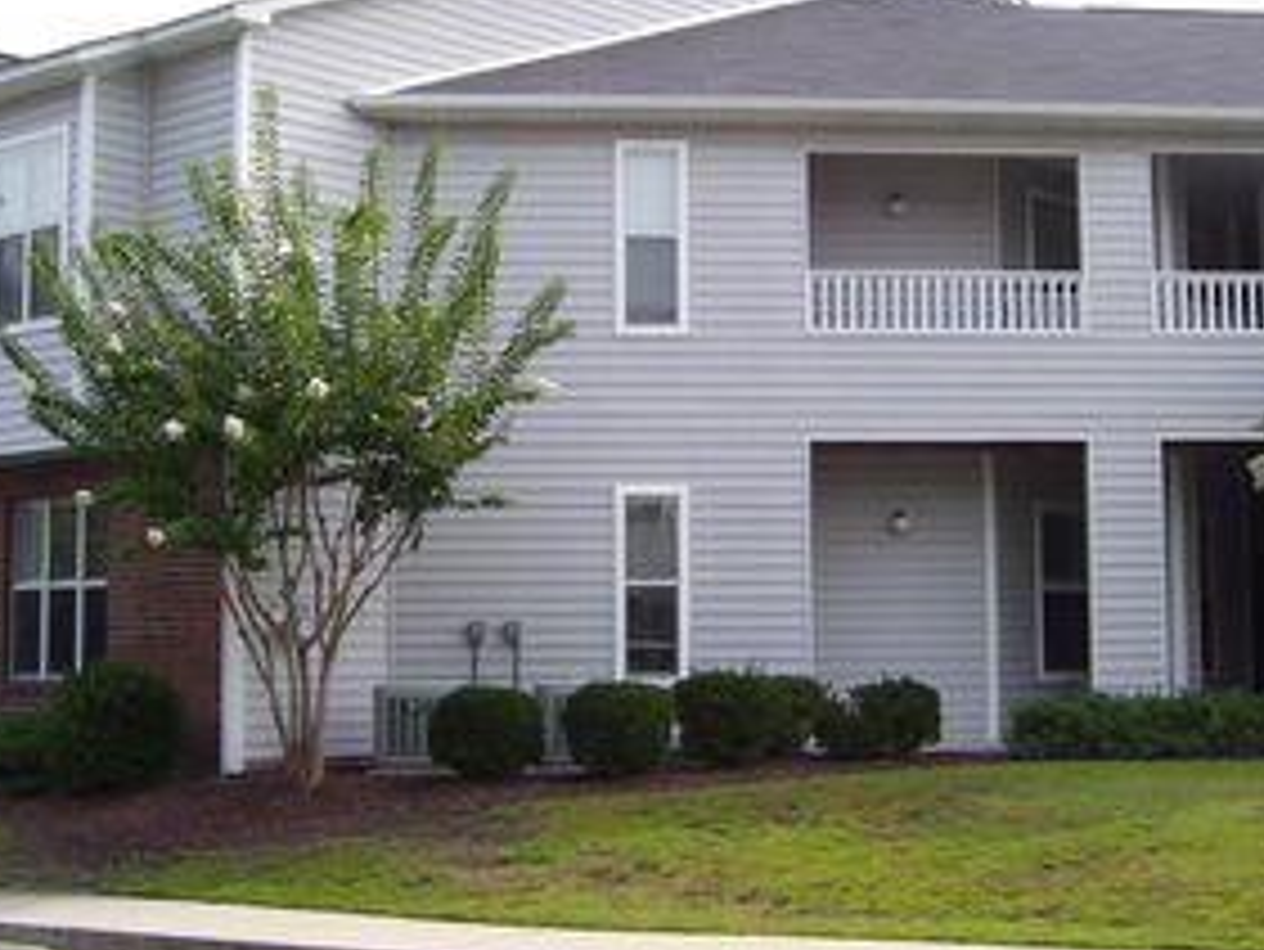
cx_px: 693
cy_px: 353
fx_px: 2338
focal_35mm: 64
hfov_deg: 30.2
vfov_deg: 22.9
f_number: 4.8
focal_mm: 6
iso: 80
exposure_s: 1/250
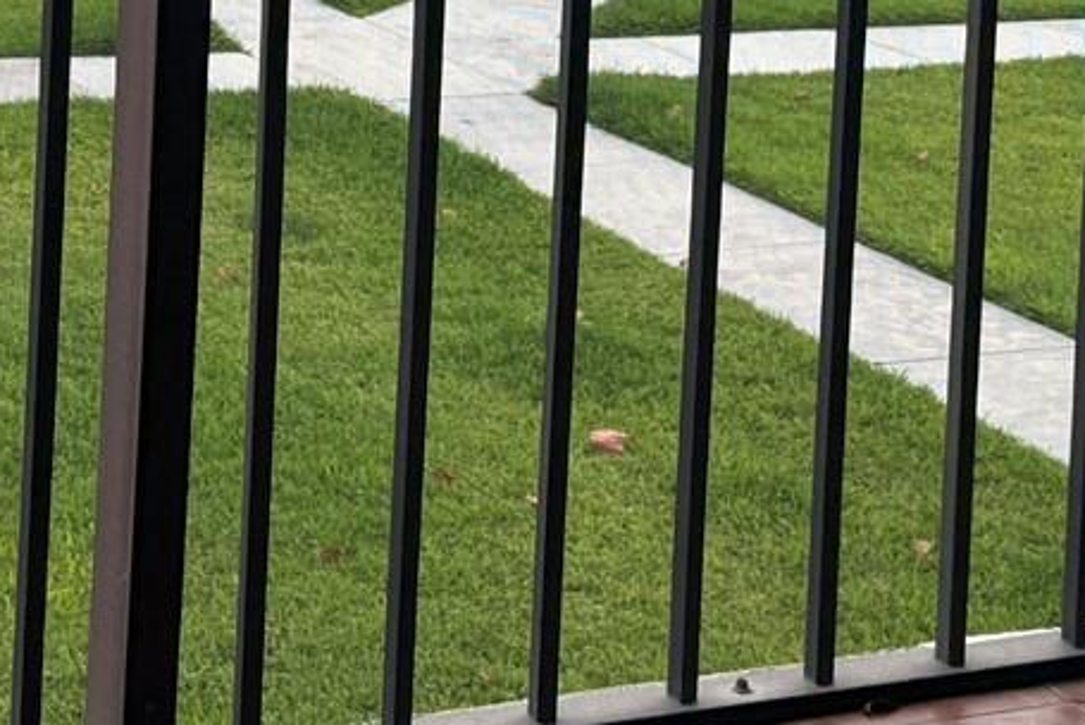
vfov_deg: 13.2
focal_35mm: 95
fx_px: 2865
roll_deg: -1.5
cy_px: -515
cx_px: -217
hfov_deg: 20.1
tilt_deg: -2.6
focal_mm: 5.96
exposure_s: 1/1311
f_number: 1.6
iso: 50
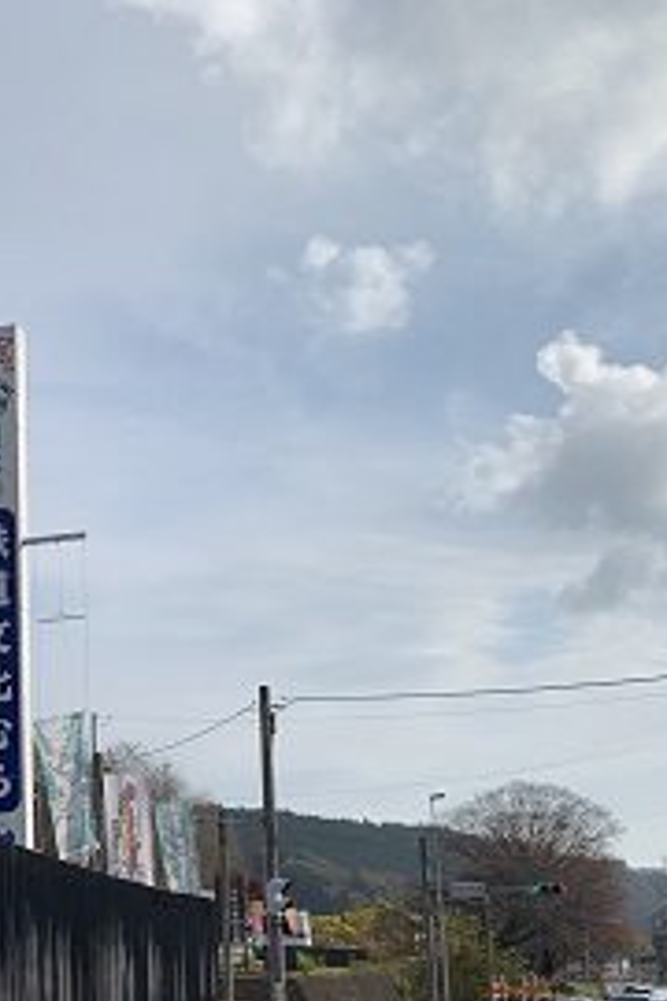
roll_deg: +0.8
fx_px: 1501
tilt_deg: +8.6
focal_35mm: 54
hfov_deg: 23.9
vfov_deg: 36.2
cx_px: -7
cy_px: 717
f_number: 1.8
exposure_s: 1/5128
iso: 25
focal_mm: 4.25
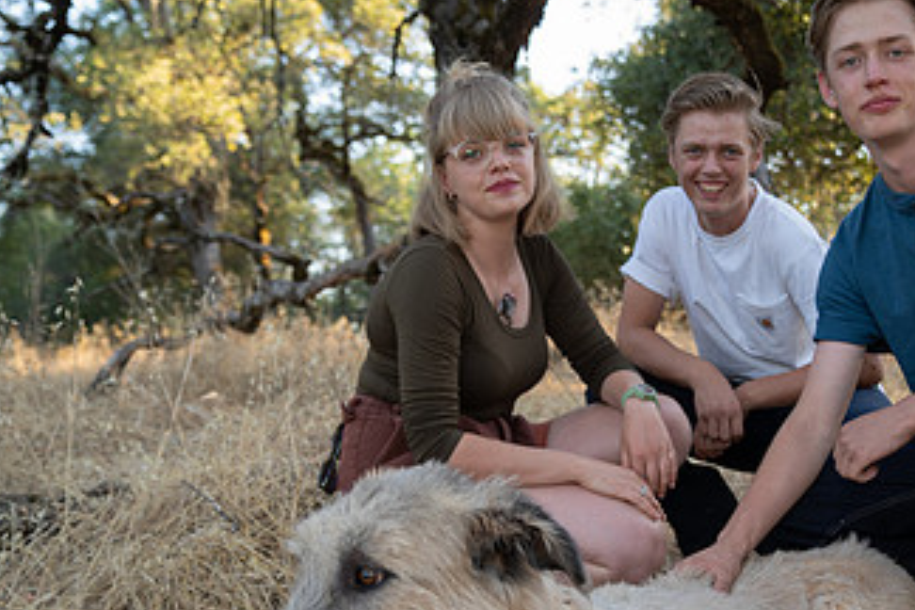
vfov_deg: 30.3
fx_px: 1093
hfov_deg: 44.7
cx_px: 621
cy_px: 501
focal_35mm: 43
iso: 250
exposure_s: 1/160
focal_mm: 24
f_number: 2.8
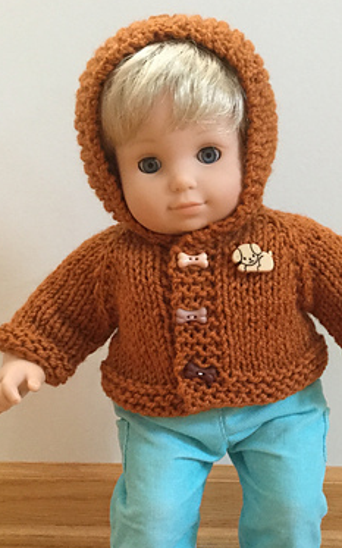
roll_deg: -0.7
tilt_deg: -9.5
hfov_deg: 28.9
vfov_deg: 44.9
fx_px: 656
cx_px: 243
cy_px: 347
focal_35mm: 44
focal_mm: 3.3
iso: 200
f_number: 2.4
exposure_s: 1/24
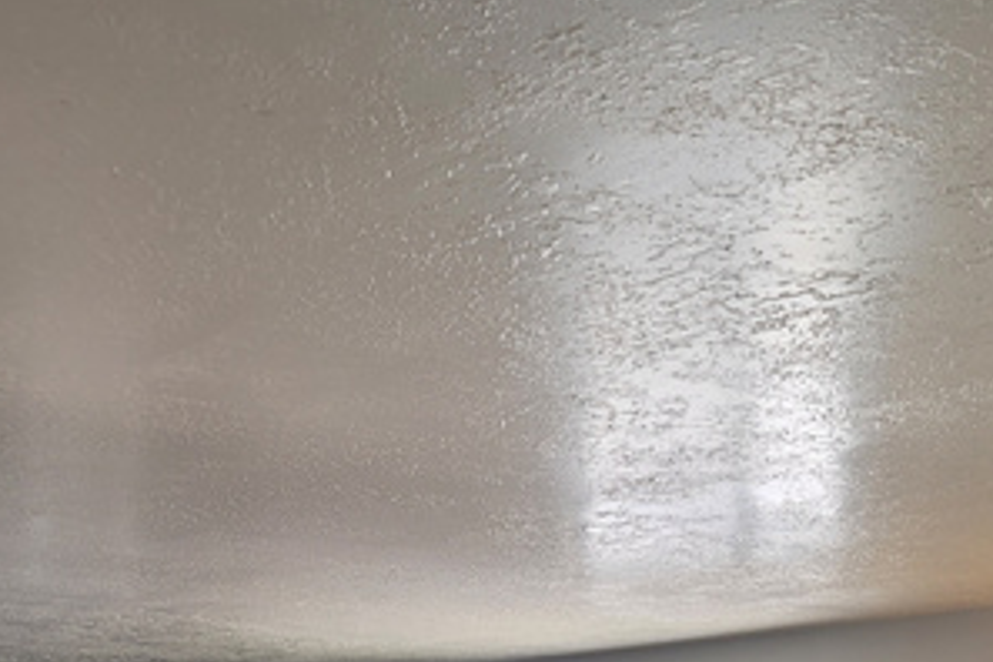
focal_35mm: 56
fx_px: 1545
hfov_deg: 34.9
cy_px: 776
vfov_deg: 22.5
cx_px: 247
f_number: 1.8
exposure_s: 1/119
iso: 125
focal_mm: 7
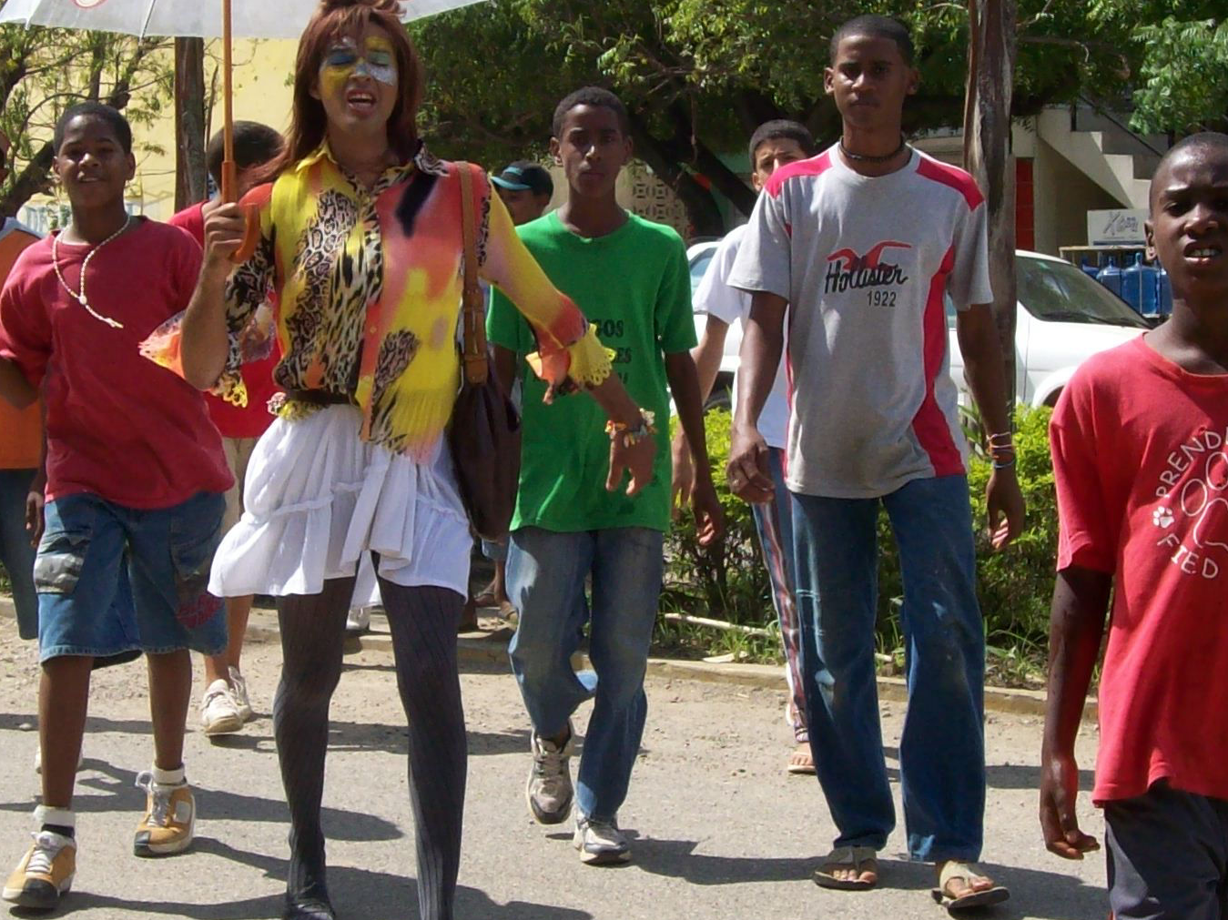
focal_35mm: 95
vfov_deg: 15.5
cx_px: 647
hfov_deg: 20.7
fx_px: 3369
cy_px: 314
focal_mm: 7.6
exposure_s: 1/497
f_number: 5.4
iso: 80
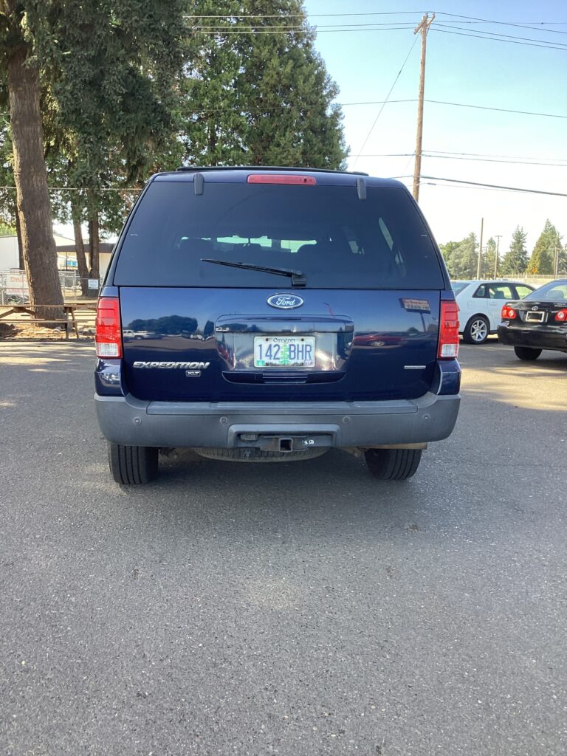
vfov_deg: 58.4
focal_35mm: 31
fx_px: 677
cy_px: 378
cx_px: 284
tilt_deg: -7.9
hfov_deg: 45.4
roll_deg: -0.6
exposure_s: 1/120
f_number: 2.4
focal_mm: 3.3
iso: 32
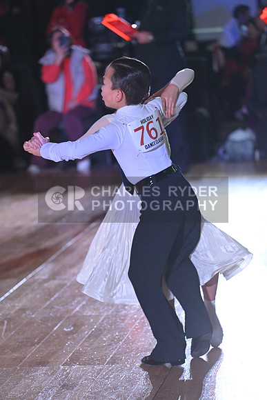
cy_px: 200
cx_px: 134
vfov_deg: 14.2
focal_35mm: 145
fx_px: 1612
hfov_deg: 9.5
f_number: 4
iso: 4000
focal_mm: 145
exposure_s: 1/400
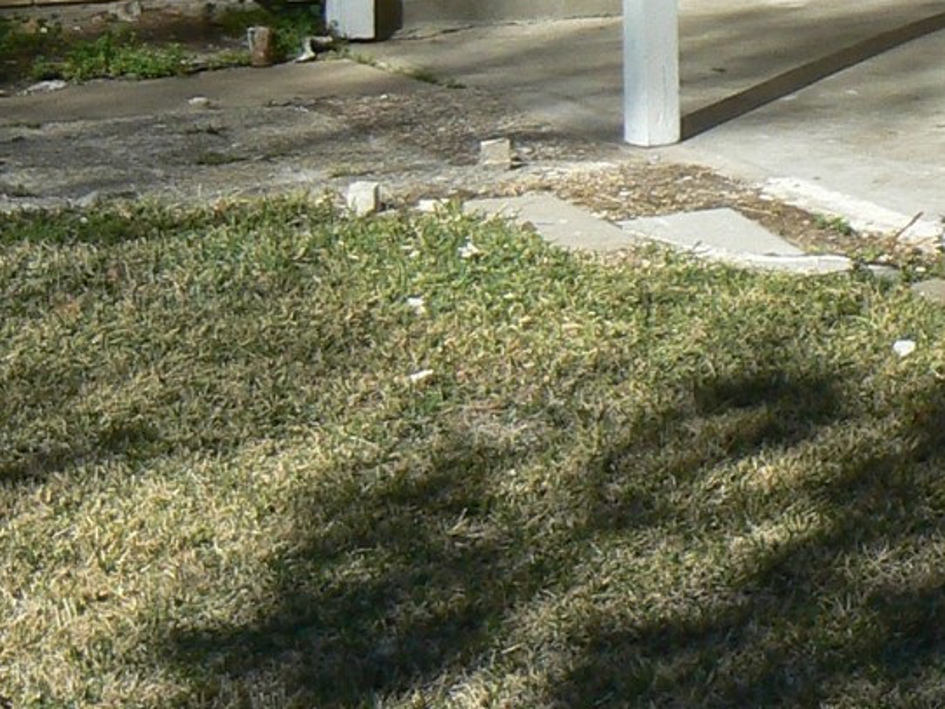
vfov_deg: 10.4
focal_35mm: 136
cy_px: -517
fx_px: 3714
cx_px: 1325
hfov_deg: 13.8
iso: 80
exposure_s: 1/500
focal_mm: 6
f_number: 6.3
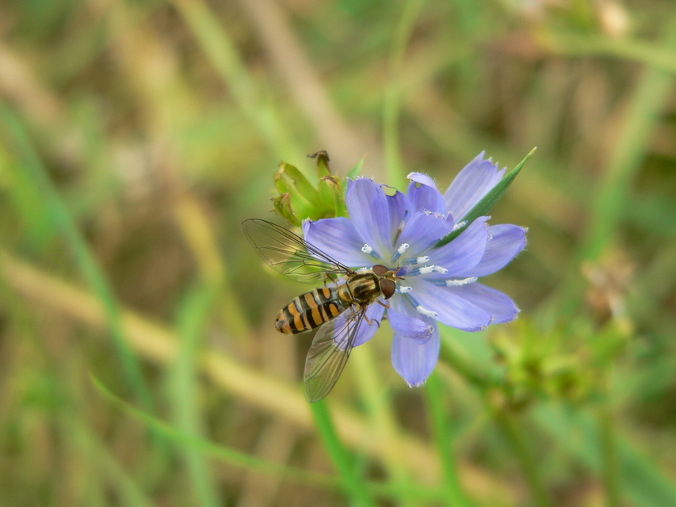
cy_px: 254
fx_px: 1406
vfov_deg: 20.4
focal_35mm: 72
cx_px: 338
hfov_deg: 27.0
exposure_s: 1/80
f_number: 2.8
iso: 80
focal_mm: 12
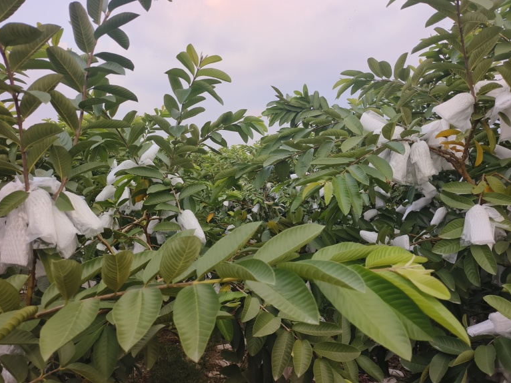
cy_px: 184
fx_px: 354
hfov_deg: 71.6
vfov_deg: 56.8
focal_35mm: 24
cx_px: 252
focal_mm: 5.5
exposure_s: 1/256
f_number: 1.75
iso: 72
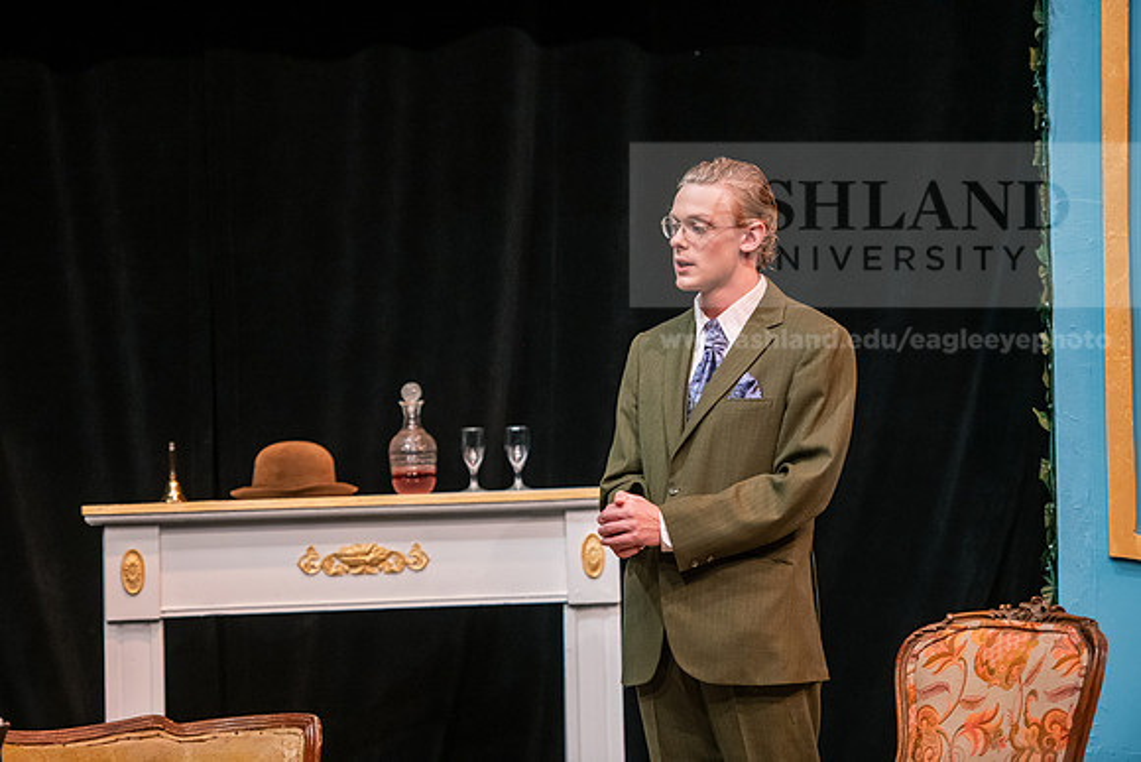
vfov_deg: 10.6
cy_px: 381
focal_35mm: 130
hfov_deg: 15.8
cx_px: 570
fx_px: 4121
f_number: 3.2
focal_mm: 130
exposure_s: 1/200
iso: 3200
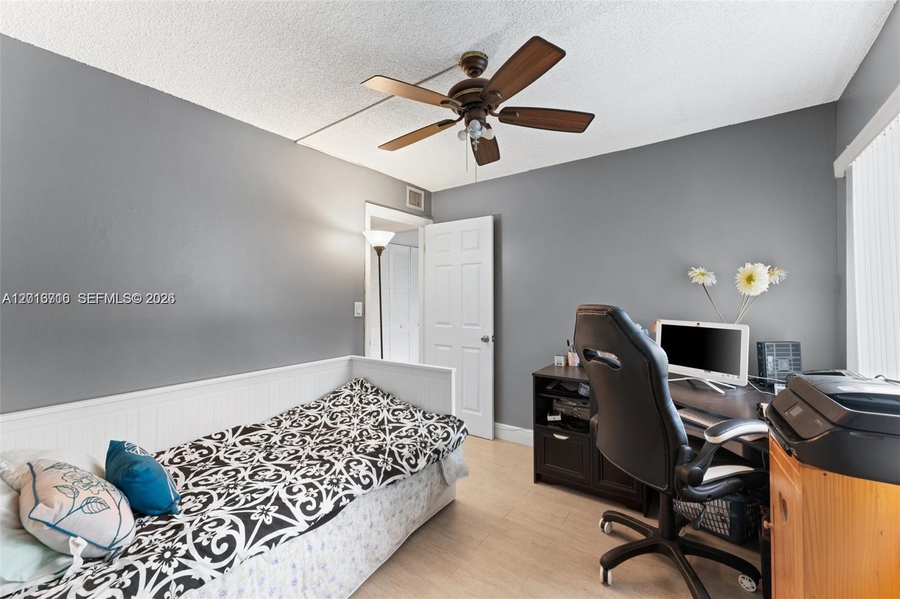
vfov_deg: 81.2
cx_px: 450
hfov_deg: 104.3
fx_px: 350
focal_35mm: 14
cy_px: 300
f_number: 8
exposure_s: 1.6
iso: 200
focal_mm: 14
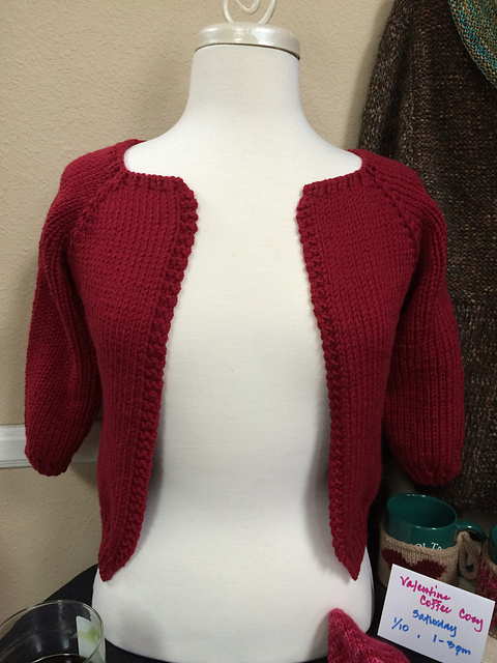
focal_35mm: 29
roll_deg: +0.3
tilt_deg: -14.9
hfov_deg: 48.2
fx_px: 555
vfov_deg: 61.7
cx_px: 248
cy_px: 332
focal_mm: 4.15
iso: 125
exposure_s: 1/30
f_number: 2.2
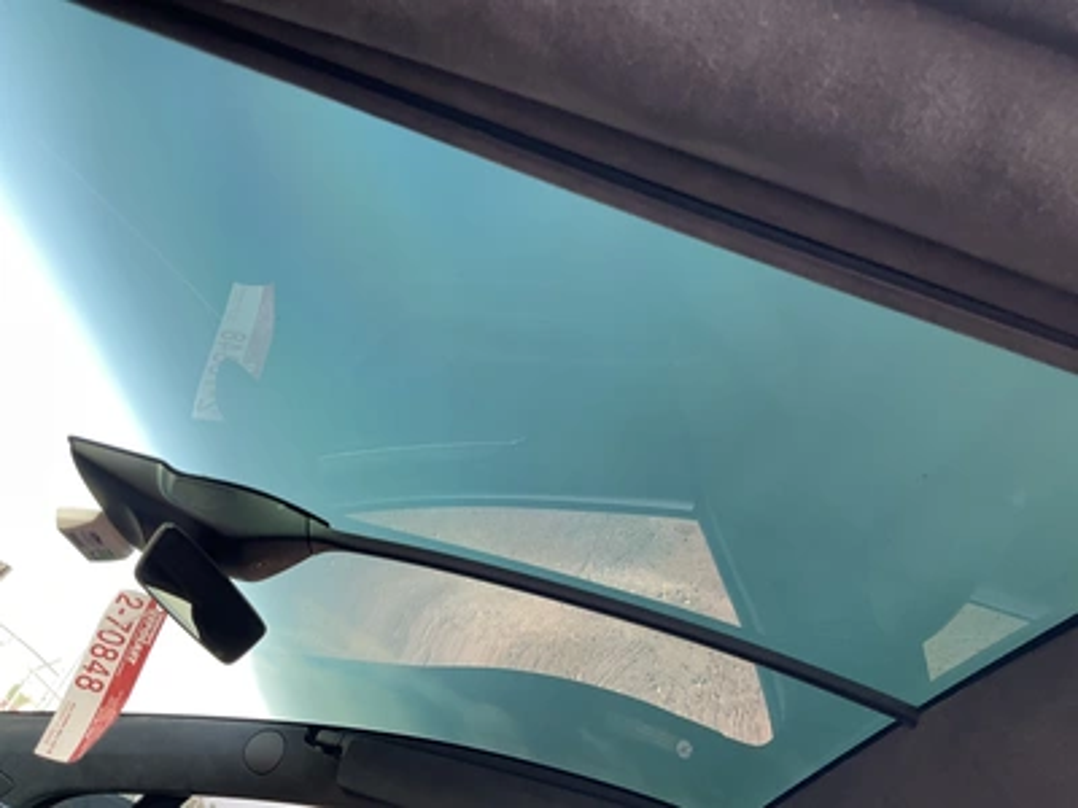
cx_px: 539
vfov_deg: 48.2
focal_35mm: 29
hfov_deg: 61.7
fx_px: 903
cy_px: 404
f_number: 1.8
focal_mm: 3
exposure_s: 1/122
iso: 40
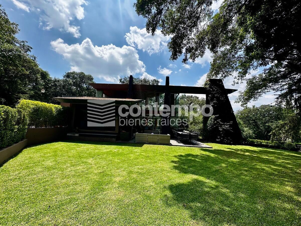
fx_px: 122
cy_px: 113
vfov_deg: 85.7
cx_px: 150
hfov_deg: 102.1
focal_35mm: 14
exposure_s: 1/1335
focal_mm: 2.22
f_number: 2.2
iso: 40
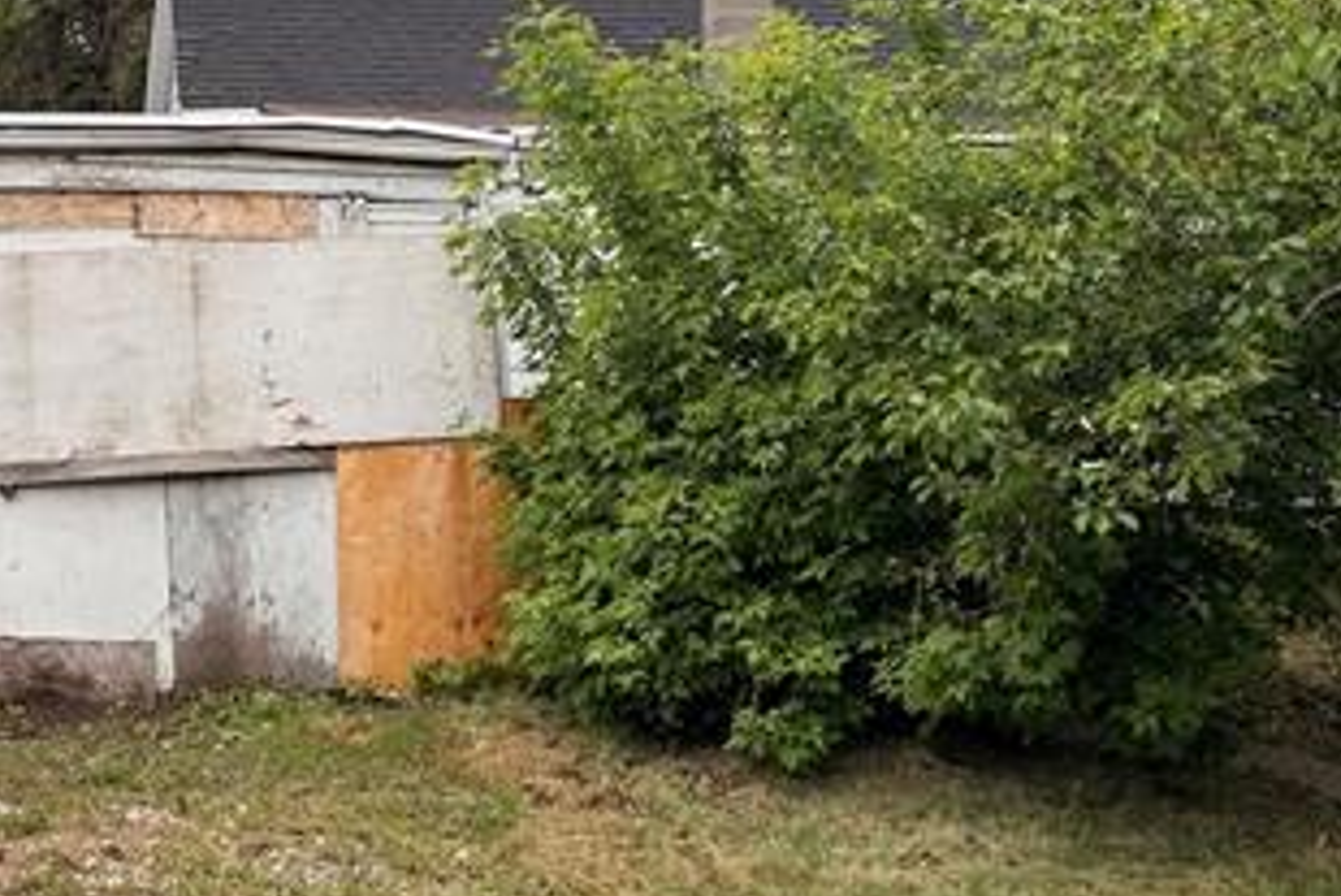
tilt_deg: +3.7
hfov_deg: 29.4
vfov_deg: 20.2
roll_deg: -0.8
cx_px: 268
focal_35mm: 67
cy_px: 260
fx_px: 2497
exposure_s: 1/1848
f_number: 1.6
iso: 64
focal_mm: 5.96
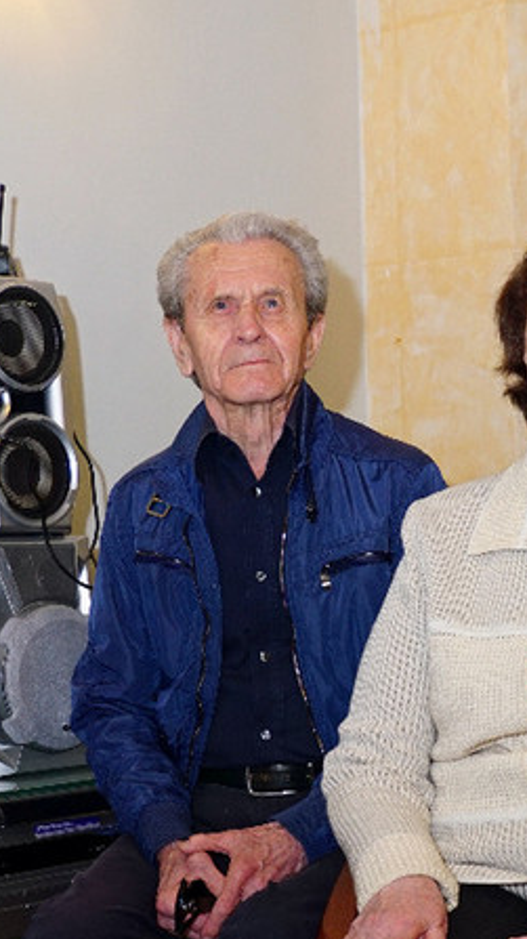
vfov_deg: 27.4
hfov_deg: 15.8
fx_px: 1891
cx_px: 399
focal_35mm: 76
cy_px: 723
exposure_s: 1/60
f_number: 4
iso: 400
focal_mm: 24
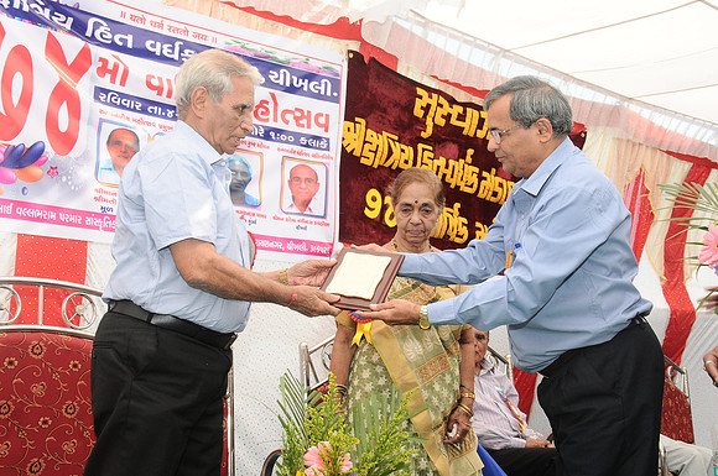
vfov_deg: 29.8
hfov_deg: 43.7
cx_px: 359
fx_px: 896
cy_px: 238
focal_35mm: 45
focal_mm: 30
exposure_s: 1/125
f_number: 13
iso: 640
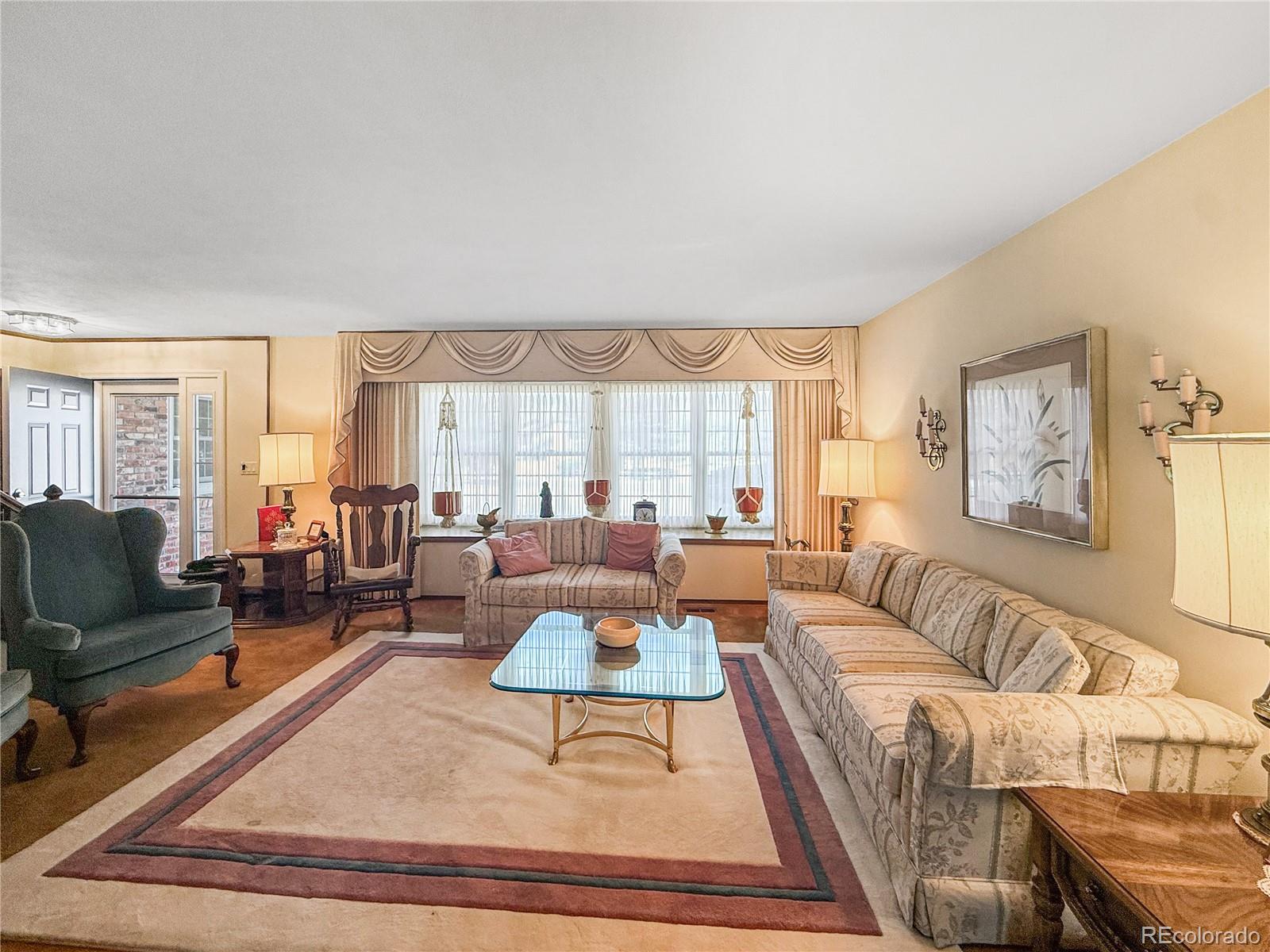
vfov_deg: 85.7
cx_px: 635
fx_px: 514
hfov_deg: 102.1
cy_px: 476
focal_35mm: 14
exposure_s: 1/120
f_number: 2.2
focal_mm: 2.22
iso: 100
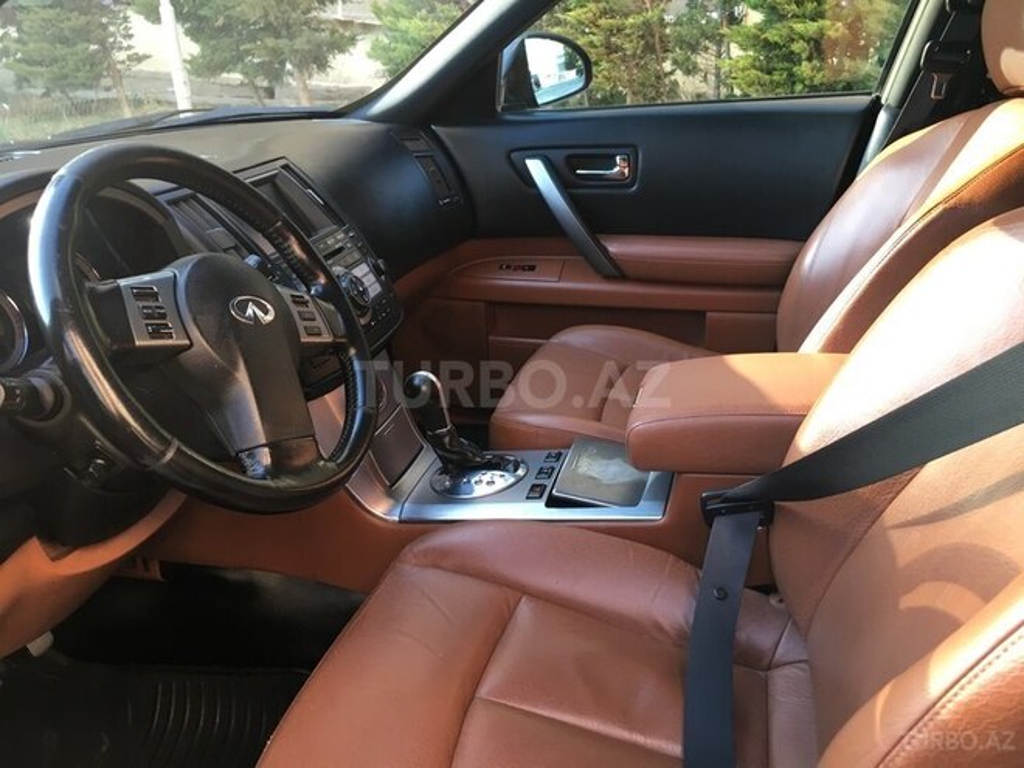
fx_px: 858
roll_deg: +0.2
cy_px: 384
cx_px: 512
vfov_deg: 48.2
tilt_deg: -30.0
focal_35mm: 29
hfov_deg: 61.7
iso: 25
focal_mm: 4.15
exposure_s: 1/33
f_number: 2.2
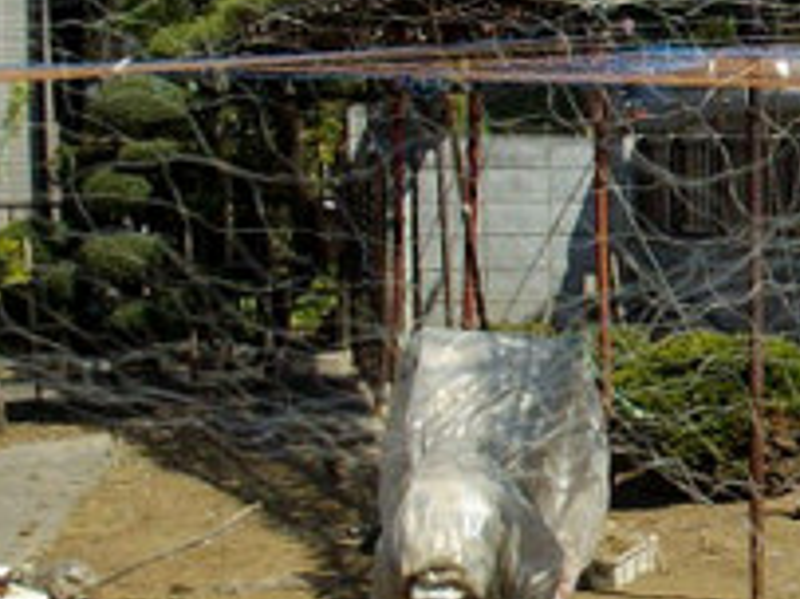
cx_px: 1249
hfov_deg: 12.1
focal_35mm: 155
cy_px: 154
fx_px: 3580
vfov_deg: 9.5
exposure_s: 1/250
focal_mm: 6.2
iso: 80
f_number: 5.6
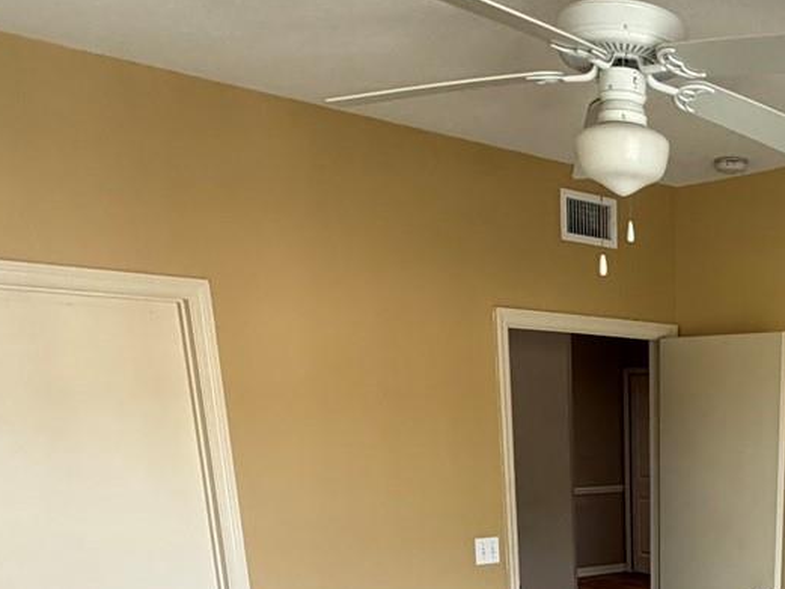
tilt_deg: -17.1
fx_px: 975
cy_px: 694
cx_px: 750
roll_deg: -0.7
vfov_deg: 29.3
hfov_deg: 39.6
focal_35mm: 43
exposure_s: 1/121
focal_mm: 2.22
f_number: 2.2
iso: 160
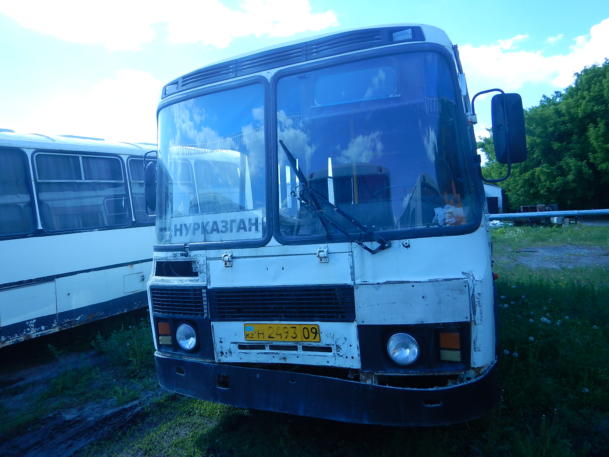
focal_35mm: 24
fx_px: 422
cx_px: 304
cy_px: 228
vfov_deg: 56.8
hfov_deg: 71.6
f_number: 2.8
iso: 125
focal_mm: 4.3
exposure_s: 1/800
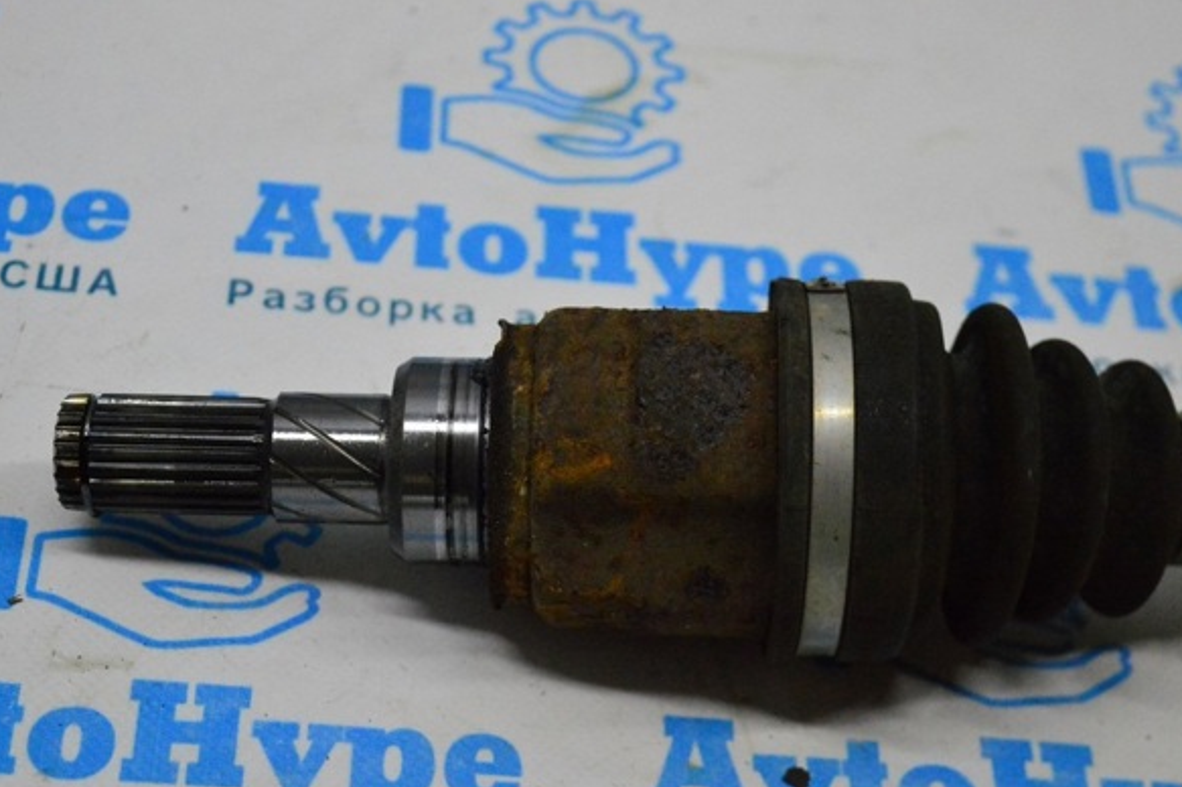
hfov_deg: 25.7
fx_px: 2592
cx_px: 547
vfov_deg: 17.3
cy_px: 427
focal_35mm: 79
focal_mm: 48
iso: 6400
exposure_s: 1/1000
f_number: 5.3
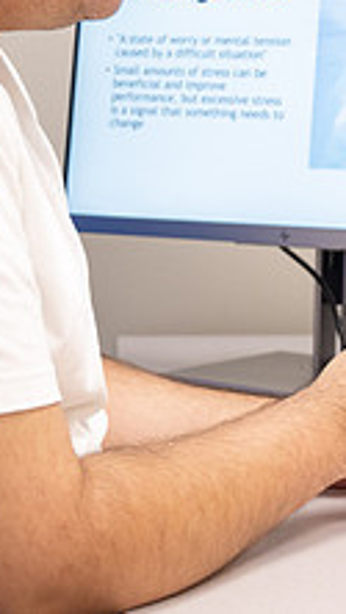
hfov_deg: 12.1
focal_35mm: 96
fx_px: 1565
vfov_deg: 21.8
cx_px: 495
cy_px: 82
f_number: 4
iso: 1600
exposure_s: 1/200
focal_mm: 35
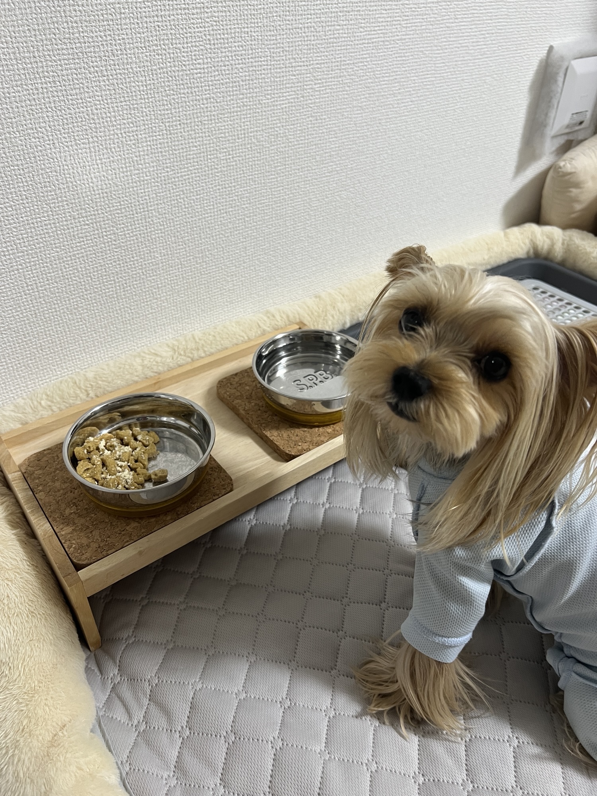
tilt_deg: -37.9
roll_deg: -0.4
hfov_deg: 53.1
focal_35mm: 26
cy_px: 398
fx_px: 598
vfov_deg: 67.3
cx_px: 298
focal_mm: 5.7
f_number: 1.5
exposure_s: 1/60
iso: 160
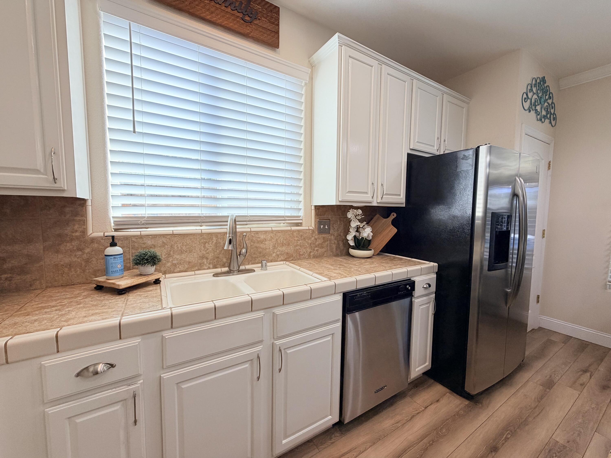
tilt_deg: -5.1
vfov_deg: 85.7
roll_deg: -0.2
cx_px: 306
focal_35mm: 14
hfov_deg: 102.1
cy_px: 229
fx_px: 247
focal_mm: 2.22
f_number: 2.2
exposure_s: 1/120
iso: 40
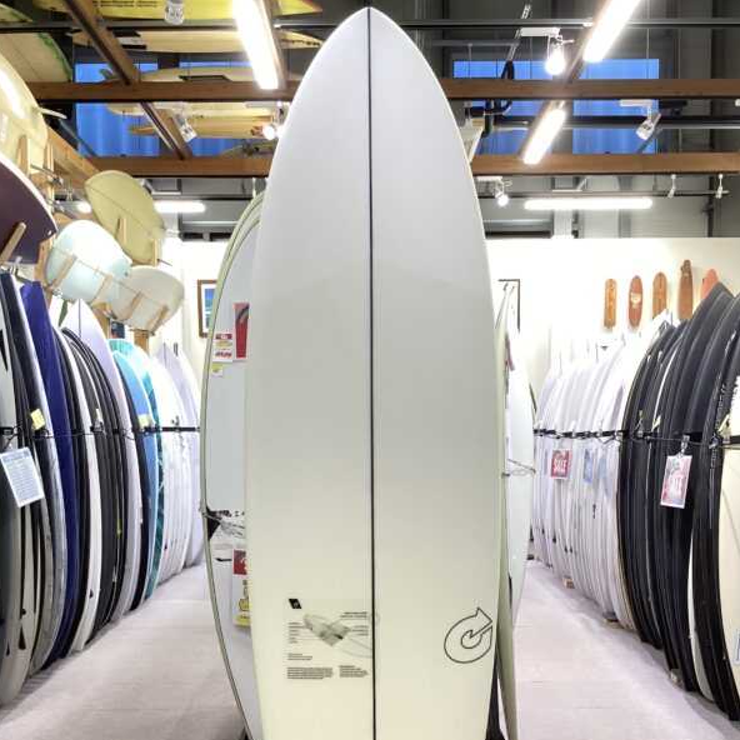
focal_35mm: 37
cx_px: 368
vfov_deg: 44.2
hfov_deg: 44.9
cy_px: 499
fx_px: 895
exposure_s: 1/50
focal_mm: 3.3
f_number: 2.4
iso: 125
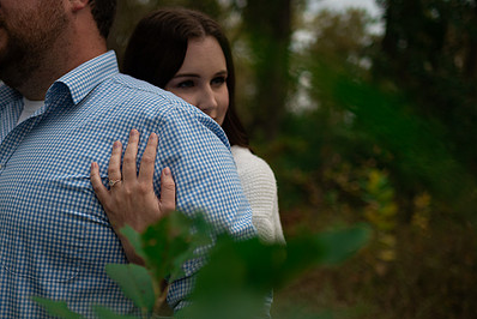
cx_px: 147
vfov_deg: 26.3
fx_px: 676
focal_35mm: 51
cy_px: 222
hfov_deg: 38.3
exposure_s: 1/1250
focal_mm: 35
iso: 100
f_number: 1.8
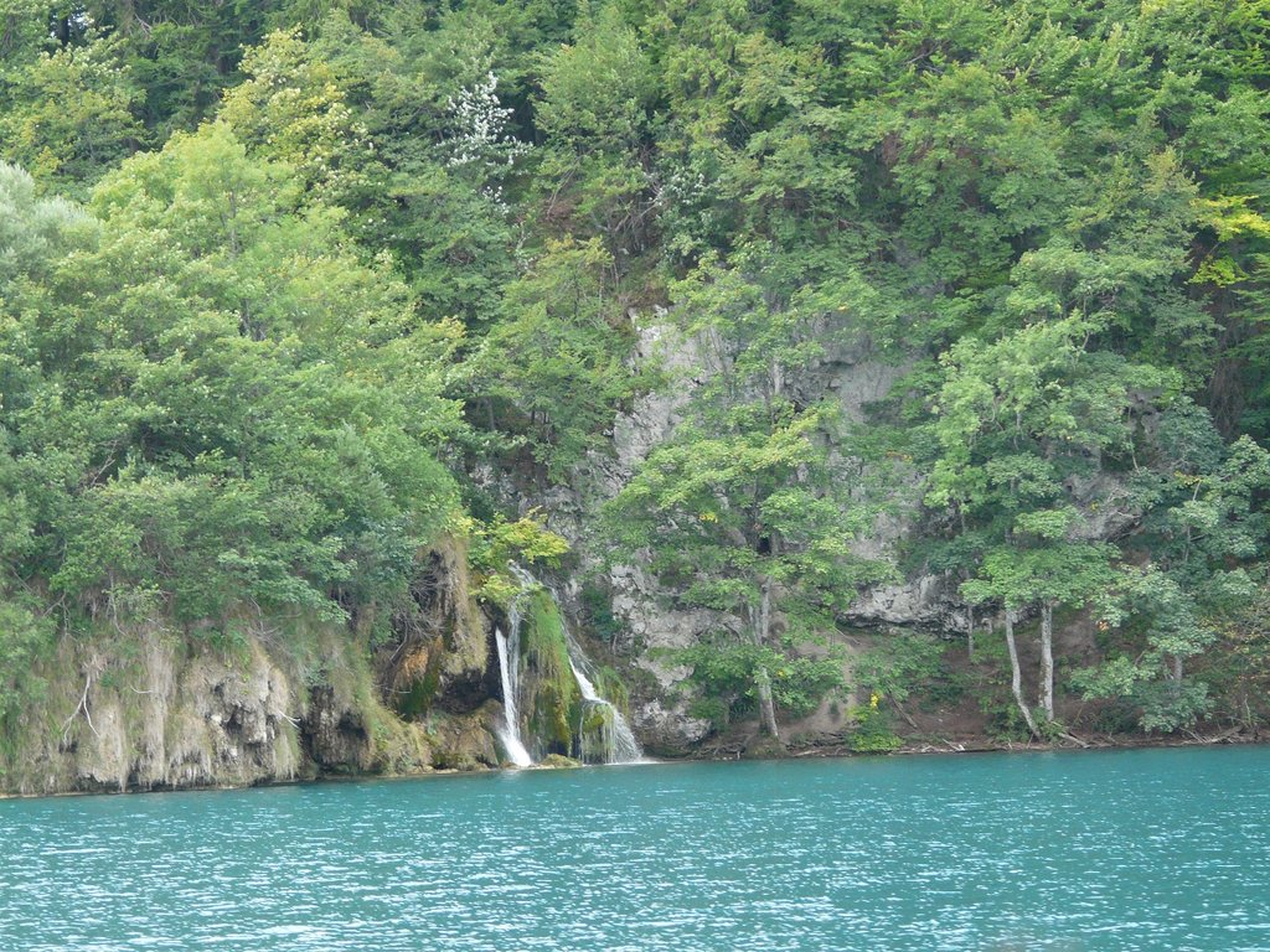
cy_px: 476
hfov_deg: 15.6
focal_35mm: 126
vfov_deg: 11.8
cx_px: 635
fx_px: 4623
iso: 200
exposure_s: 1/160
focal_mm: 20.6
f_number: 3.6
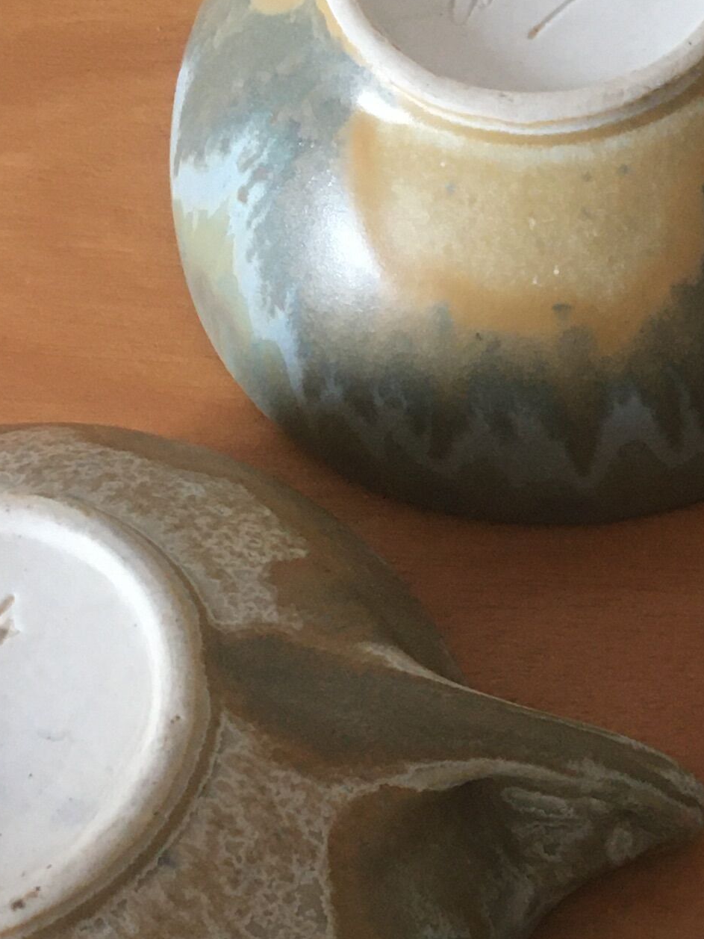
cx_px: 809
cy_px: 630
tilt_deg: -61.3
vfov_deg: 21.0
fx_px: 2521
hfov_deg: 15.4
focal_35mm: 93
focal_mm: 4.15
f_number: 2.2
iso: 64
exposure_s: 1/33
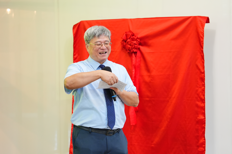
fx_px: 677
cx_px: 116
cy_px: 77
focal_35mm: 105
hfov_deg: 19.5
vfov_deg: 13.0
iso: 1600
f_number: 2.8
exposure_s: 1/160
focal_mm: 70
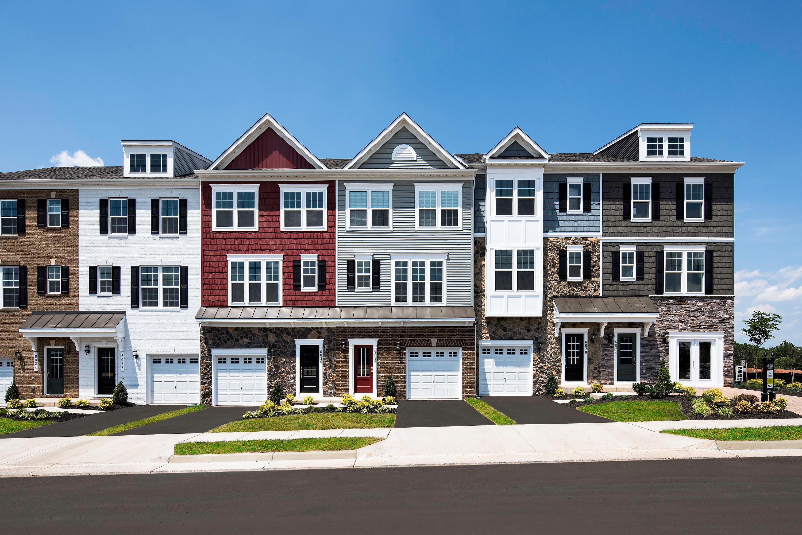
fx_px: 423
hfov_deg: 86.9
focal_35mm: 19
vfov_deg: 64.6
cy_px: 268
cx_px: 401
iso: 200
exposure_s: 1/500
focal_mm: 19
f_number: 10
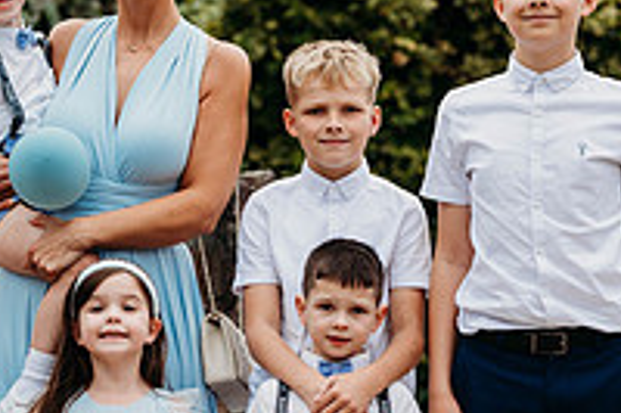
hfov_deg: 8.3
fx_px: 4257
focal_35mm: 247
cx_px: 230
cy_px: 342
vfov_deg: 5.5
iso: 100
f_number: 2.2
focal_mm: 85
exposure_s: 1/800
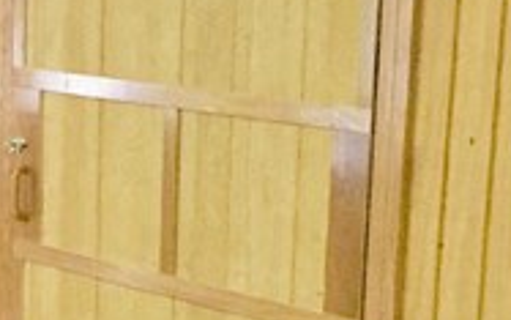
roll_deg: +0.7
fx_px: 2340
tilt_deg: -15.3
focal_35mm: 168
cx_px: -317
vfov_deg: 7.6
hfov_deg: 11.8
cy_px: 531
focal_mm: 4.15
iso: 160
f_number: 2.2
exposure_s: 1/30
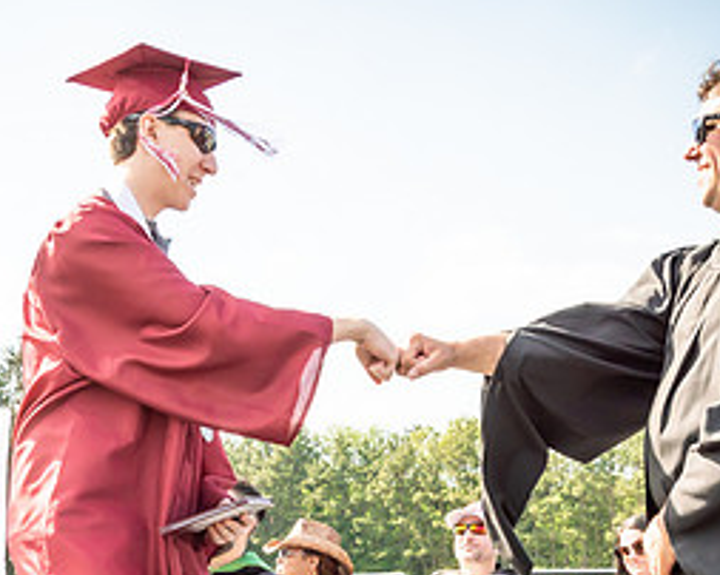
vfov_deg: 22.9
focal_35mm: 64
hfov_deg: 29.3
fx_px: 1363
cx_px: 209
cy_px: 578
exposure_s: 1/500
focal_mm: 17
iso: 200
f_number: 7.1
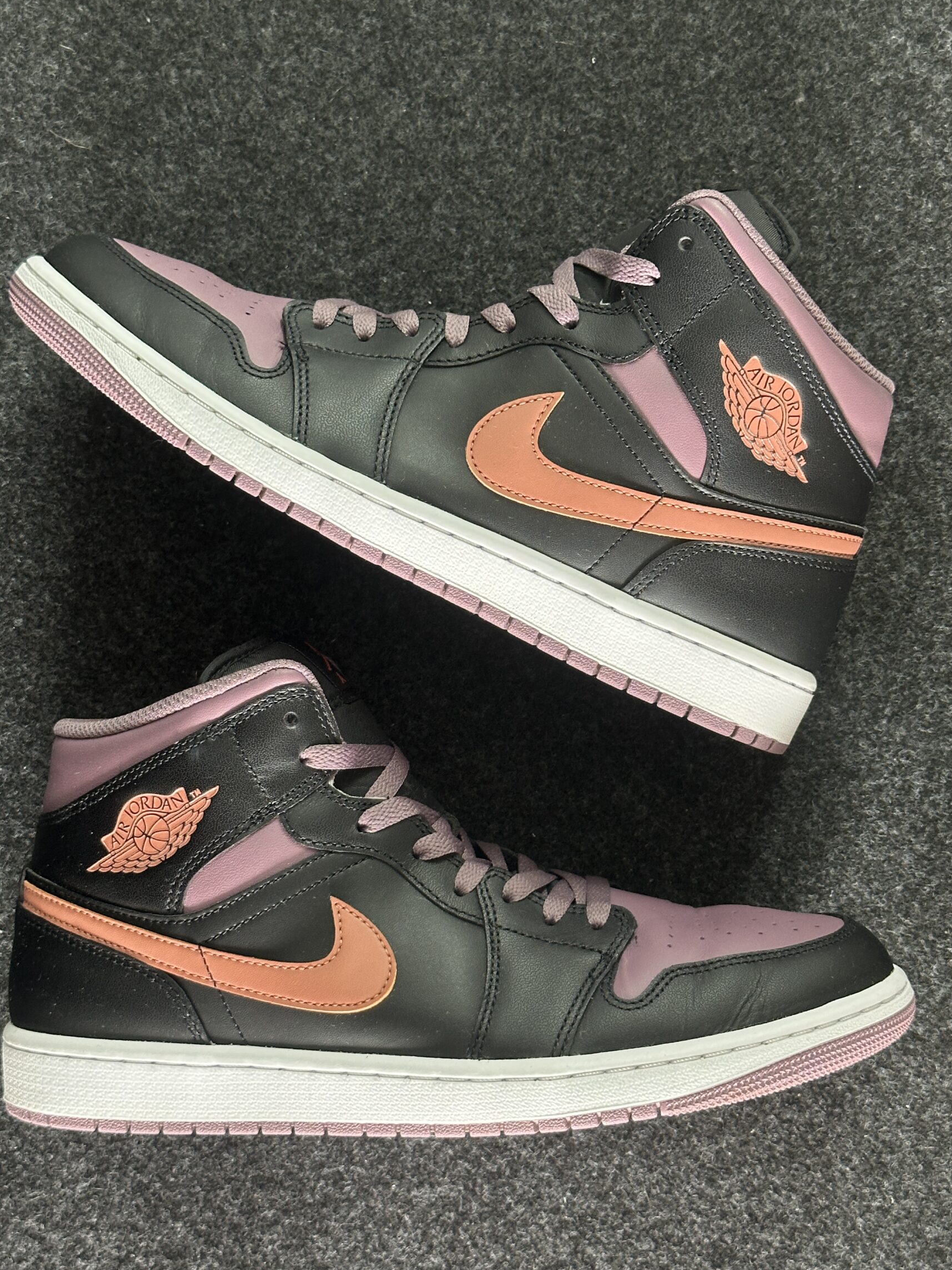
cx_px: 454
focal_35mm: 54
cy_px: 709
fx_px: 1980
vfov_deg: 35.5
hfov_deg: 27.0
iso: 200
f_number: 1.78
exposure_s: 1/33
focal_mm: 6.86
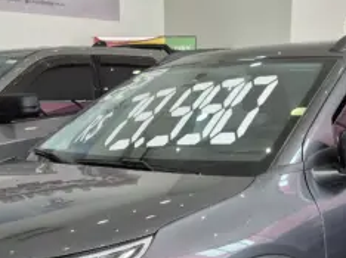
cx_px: 166
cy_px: 270
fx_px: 589
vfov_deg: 23.5
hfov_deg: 32.7
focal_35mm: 59
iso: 125
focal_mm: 5.4
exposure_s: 1/180
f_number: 1.8
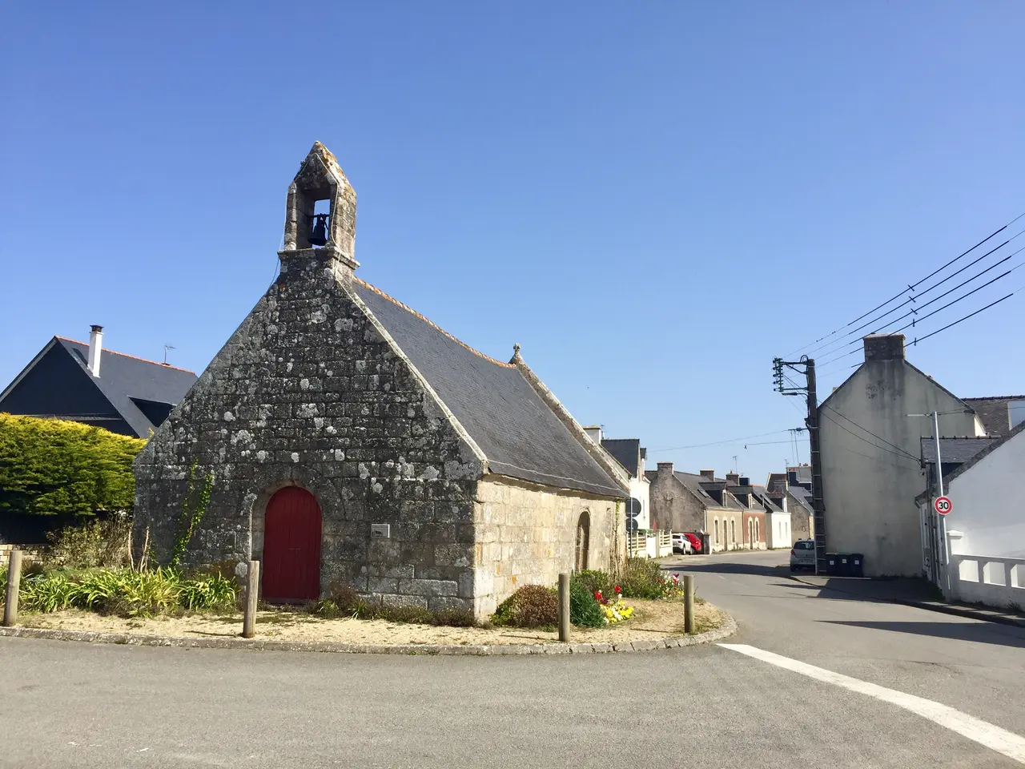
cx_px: 512
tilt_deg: +9.7
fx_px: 859
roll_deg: -2.2
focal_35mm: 29
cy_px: 384
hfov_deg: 61.7
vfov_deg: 48.2
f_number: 2.2
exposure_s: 1/1980
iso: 32
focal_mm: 4.15
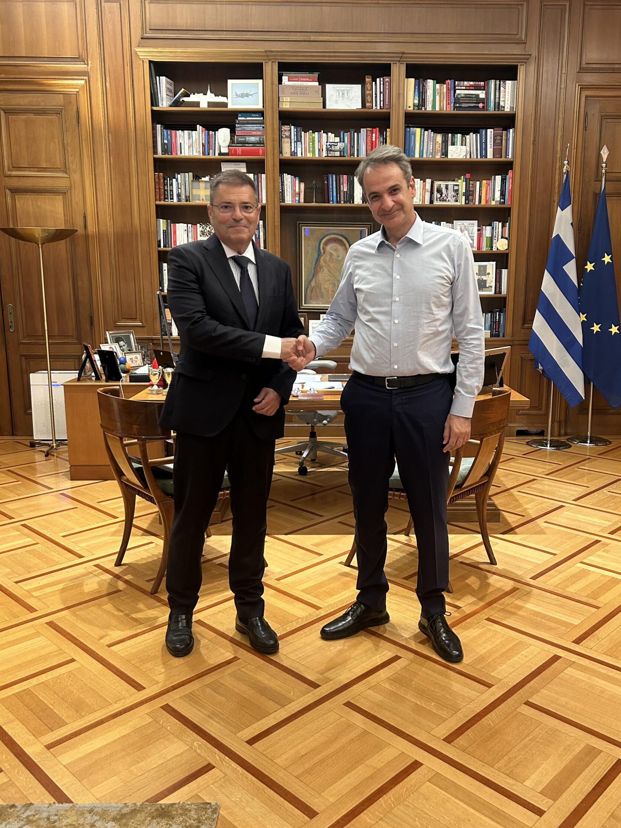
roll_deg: -0.4
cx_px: 354
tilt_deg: -10.5
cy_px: 413
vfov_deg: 60.0
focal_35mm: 30
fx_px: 718
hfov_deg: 46.7
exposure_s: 1/50
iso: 200
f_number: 1.5
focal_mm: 5.7
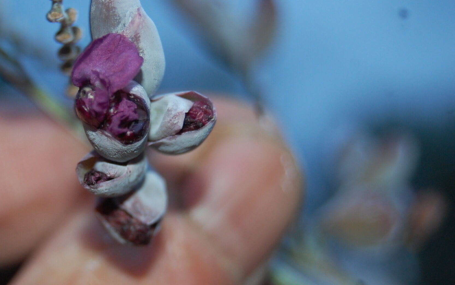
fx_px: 1597
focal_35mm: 129
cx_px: 114
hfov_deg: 16.1
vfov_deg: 10.2
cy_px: 153
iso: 400
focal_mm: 55
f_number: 5.6
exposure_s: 1/60
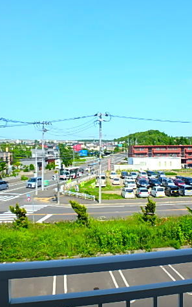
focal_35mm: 30
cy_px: 154
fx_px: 251
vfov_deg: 62.9
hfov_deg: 41.7
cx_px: 114
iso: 125
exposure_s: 1/800
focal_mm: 3.7
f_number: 3.5
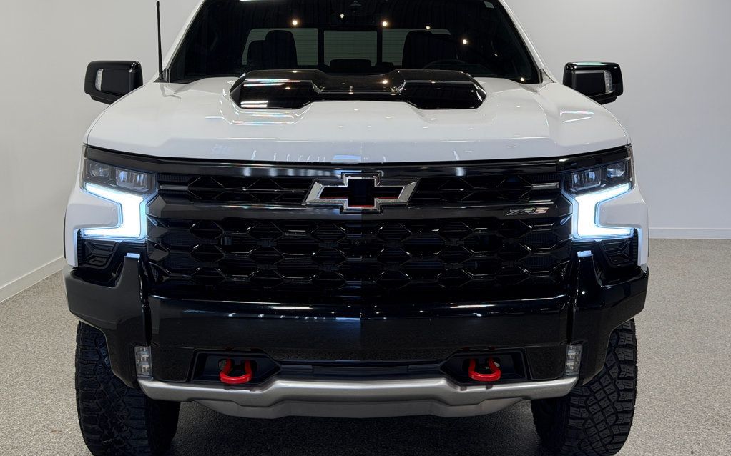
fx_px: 1016
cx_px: 366
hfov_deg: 39.6
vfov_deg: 25.3
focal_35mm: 51
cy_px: 217
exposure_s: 1/312
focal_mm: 6.76
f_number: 1.78
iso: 64
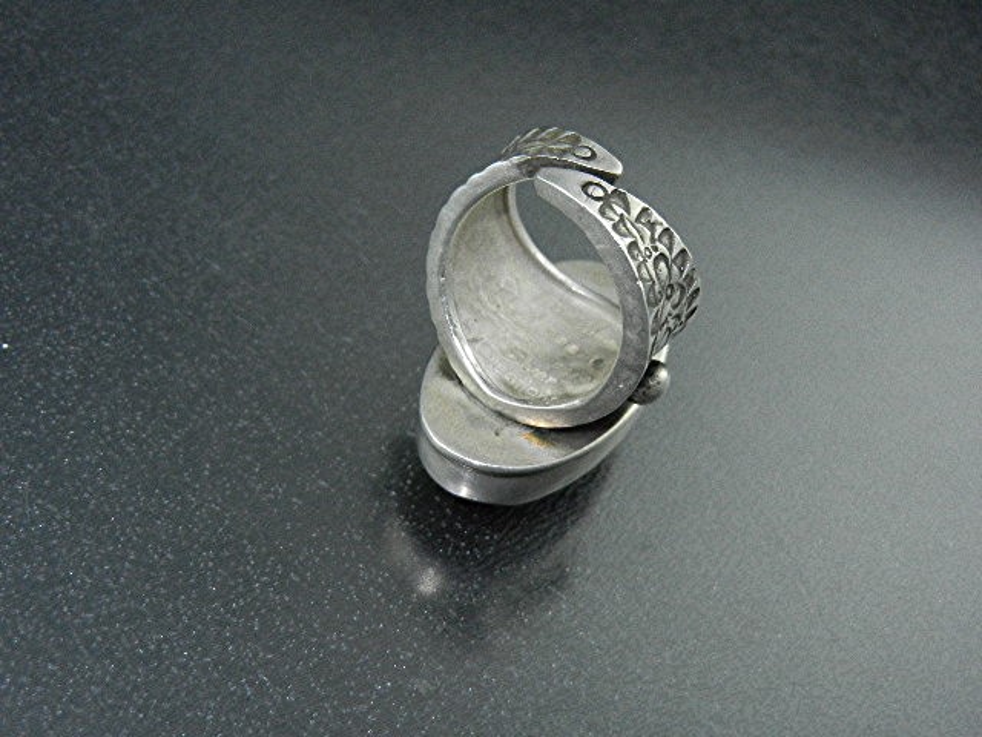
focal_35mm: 59
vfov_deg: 24.8
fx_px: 1674
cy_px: 368
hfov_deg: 32.7
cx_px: 491
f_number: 8
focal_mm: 10.6
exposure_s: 1/30
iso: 800
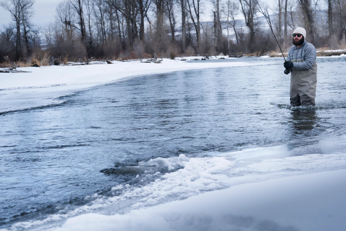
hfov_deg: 20.0
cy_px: 116
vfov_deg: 13.4
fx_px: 980
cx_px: 173
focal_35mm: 102
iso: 800
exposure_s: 1/800
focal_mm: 102
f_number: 8
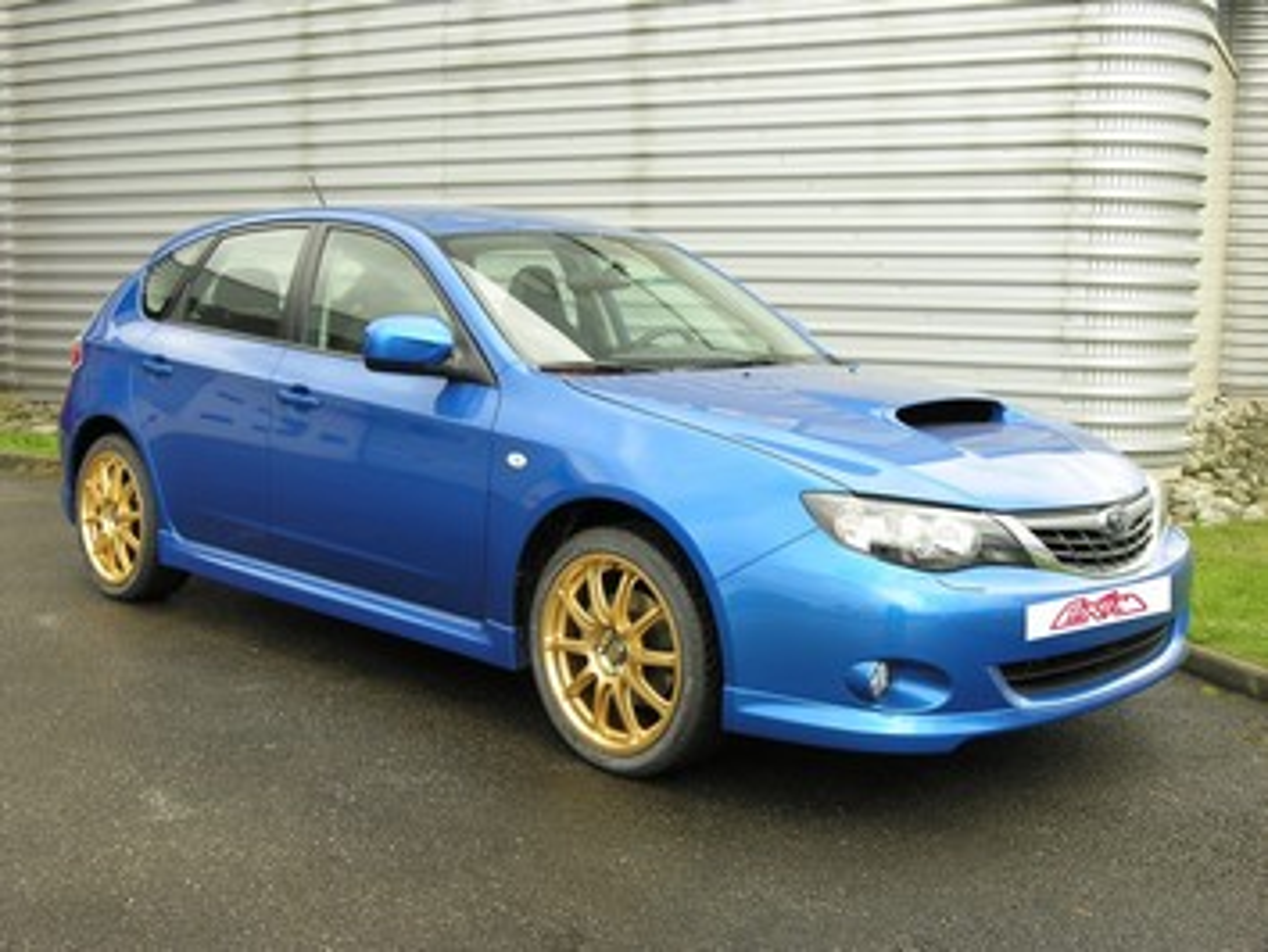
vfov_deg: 36.9
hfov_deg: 47.8
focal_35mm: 39
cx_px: 634
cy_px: 476
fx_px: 1430
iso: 50
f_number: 4.5
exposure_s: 1/15
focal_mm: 10
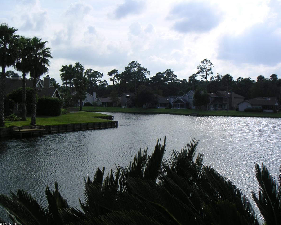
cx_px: 138
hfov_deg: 45.8
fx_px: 333
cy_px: 113
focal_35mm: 40
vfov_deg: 37.3
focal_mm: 6
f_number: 6.7
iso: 50
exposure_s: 1/180
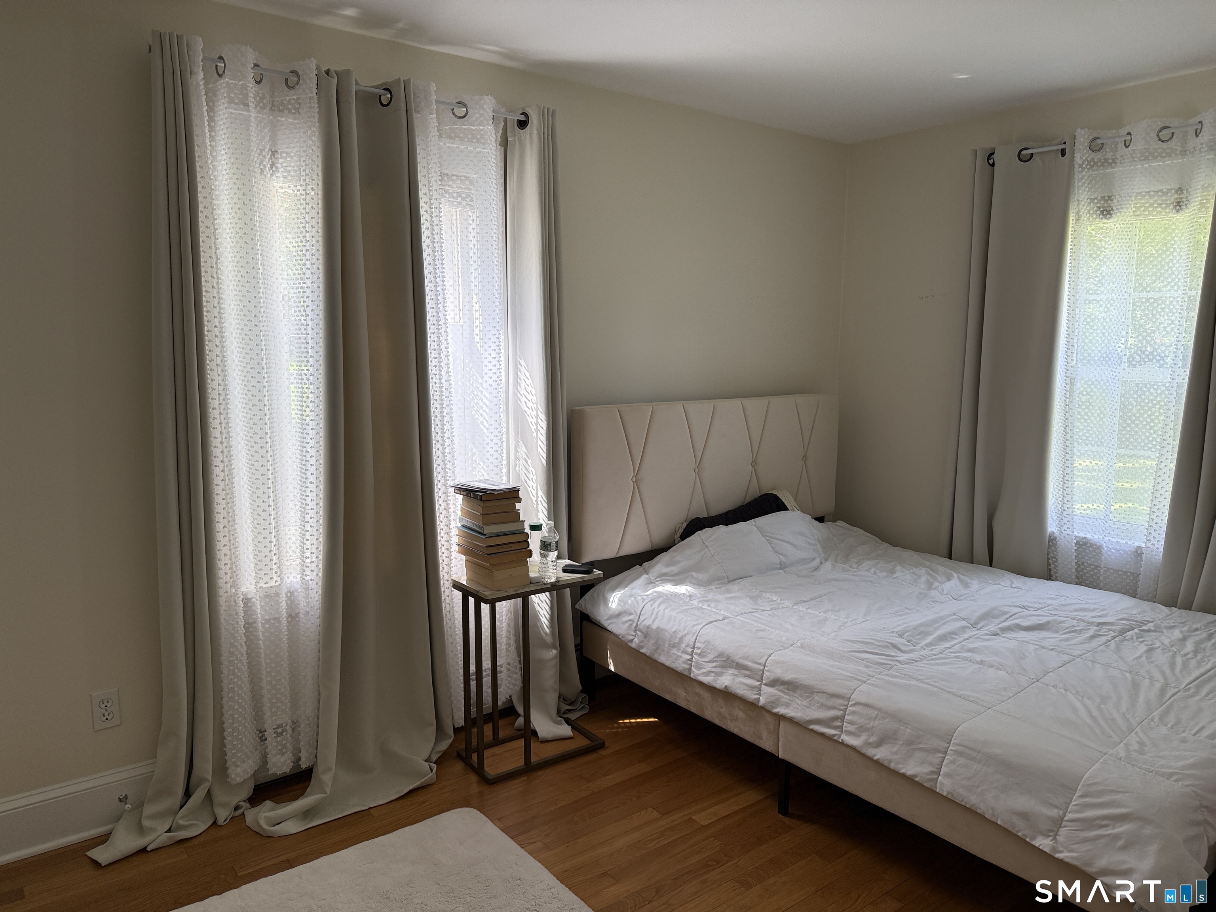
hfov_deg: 71.6
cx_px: 608
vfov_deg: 56.8
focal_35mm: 24
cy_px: 456
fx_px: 843
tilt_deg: -7.5
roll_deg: -0.5
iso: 160
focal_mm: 6.76
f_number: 1.78
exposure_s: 1/240
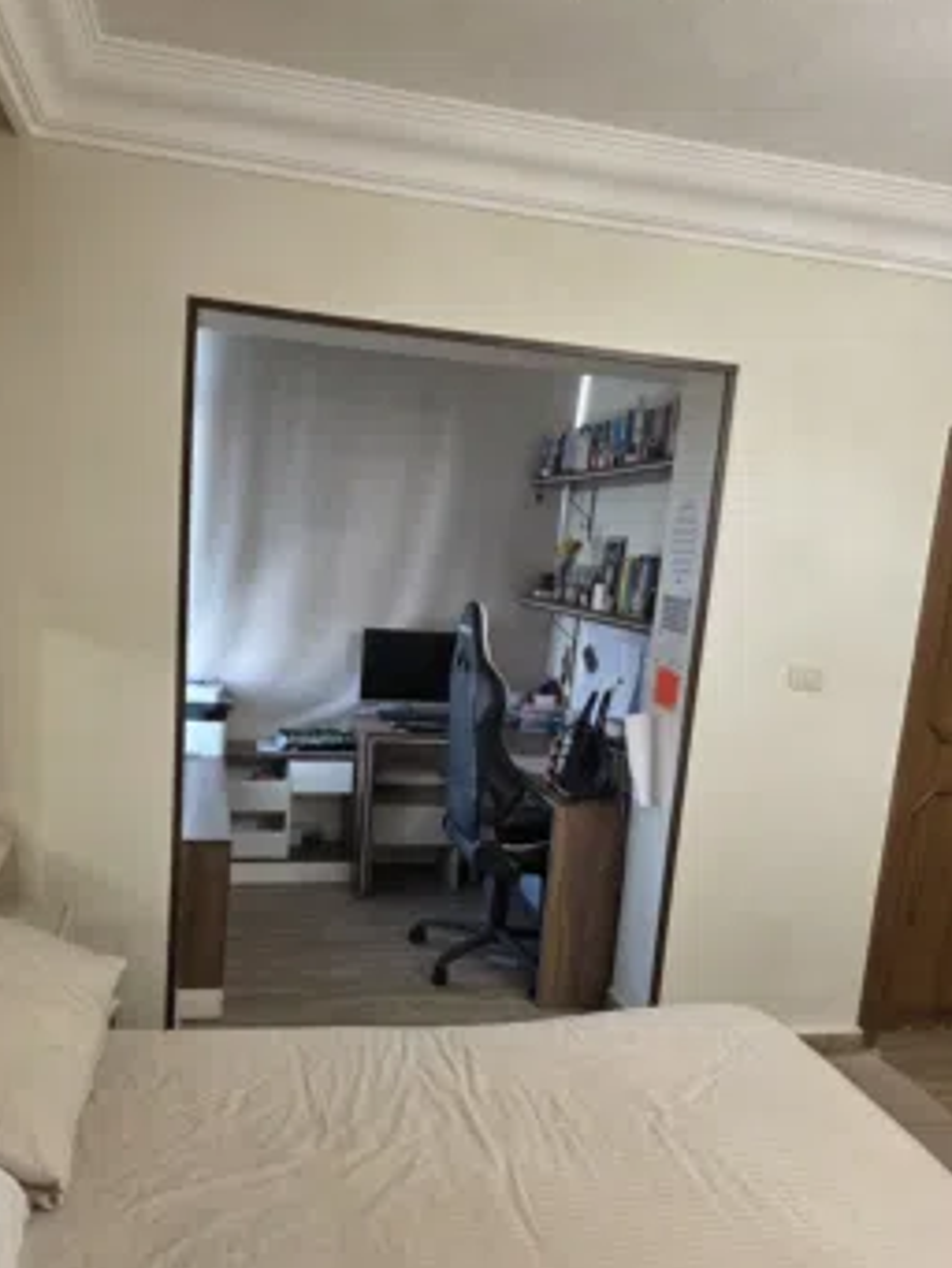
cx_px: 428
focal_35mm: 27
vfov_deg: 64.9
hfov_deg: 51.3
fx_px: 989
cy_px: 733
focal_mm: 6.3
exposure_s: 1/100
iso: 160
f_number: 1.7
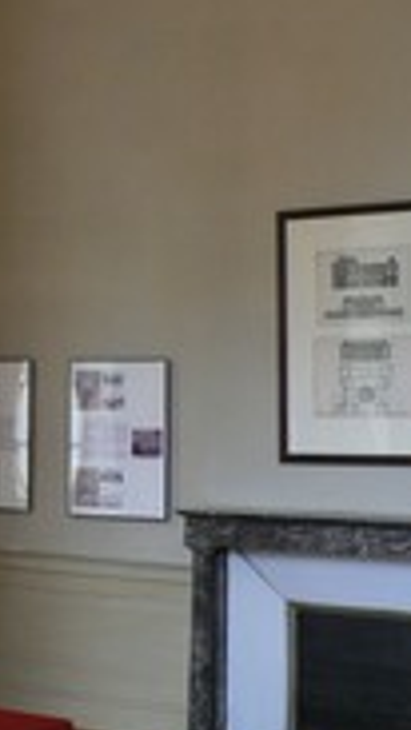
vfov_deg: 28.2
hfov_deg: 15.4
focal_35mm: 75
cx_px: -108
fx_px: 1452
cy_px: 289
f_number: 2.8
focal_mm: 6
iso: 200
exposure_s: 1/25
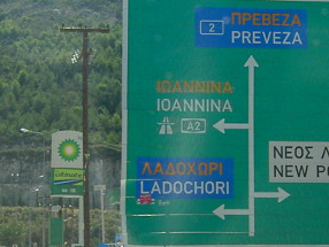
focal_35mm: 76
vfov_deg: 19.4
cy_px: 121
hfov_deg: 25.4
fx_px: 723
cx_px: 90
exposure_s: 1/500
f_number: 4.7
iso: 50
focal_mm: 5.6
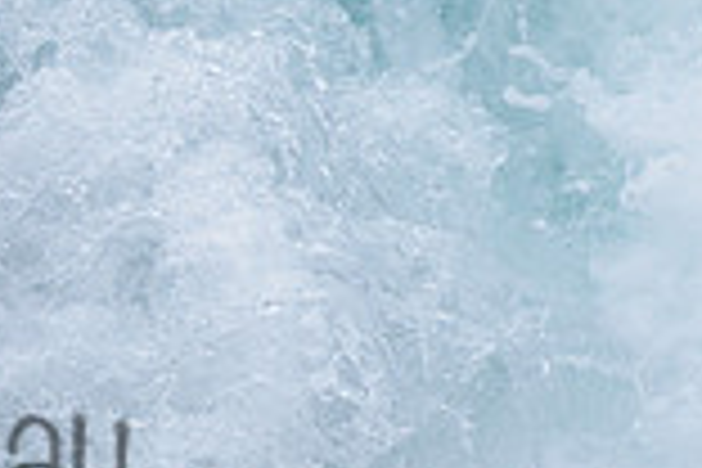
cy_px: 398
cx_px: -346
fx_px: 36209
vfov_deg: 0.7
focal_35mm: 1857
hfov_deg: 1.1
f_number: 5.6
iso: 160
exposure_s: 1/2000
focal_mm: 500
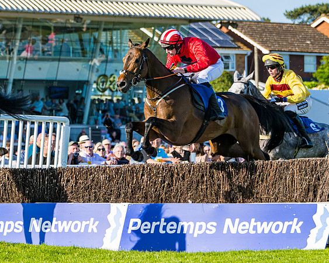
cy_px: 104
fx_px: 2366
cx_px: -52
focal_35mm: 243
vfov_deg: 6.4
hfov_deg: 7.9
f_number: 4
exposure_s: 1/2000
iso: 200
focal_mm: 110
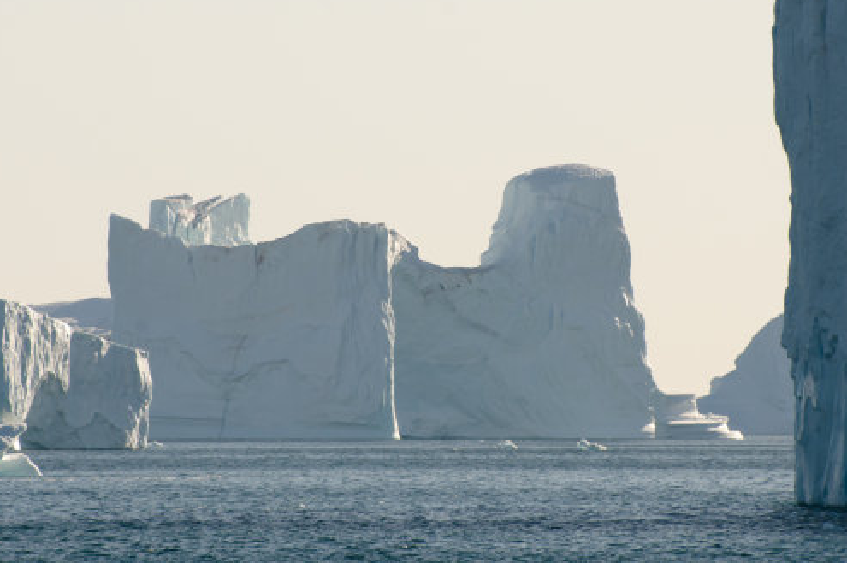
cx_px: 471
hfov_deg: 3.7
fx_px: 13068
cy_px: 226
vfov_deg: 2.5
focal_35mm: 556
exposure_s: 1/1600
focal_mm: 300
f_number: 9
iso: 200
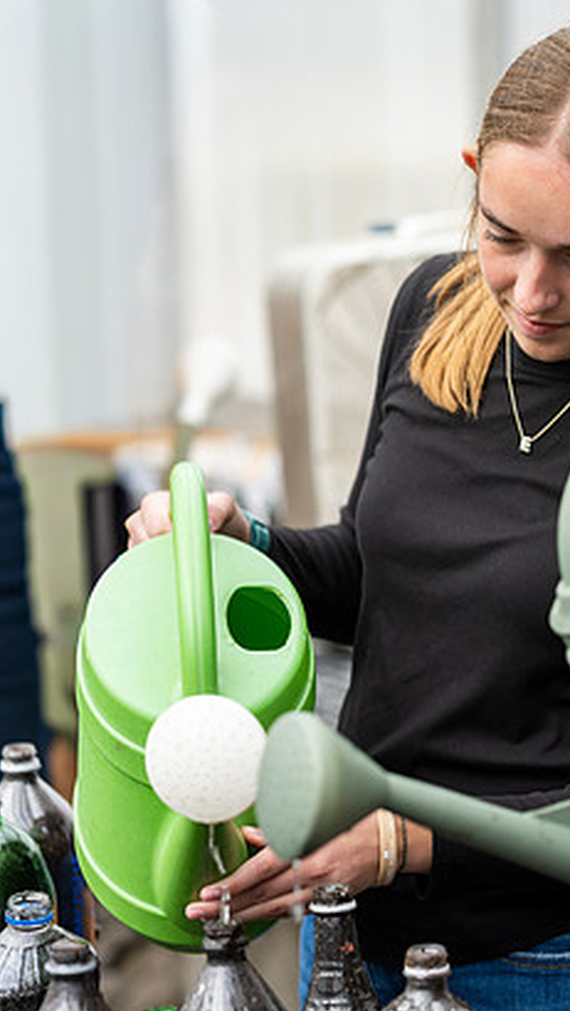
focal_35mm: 138
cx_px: 708
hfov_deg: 8.7
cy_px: 503
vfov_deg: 15.6
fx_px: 3703
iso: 31
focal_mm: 85
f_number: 2.8
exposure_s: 1/80
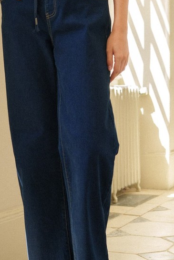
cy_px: 135
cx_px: 52
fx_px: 558
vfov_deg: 26.3
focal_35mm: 77
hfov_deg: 17.7
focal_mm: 35
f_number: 4
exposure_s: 1/250
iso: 640
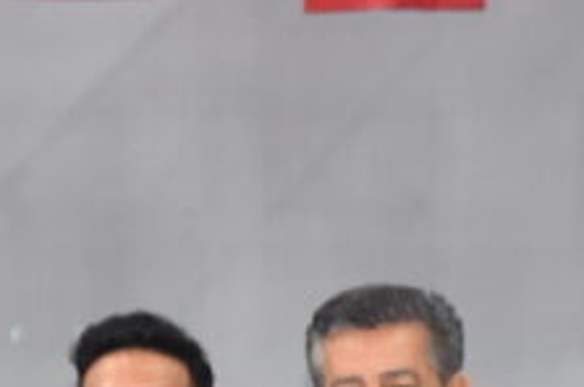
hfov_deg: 7.0
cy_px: 820
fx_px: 4746
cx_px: 52
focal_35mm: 293
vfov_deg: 4.6
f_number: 4.2
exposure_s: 1/60
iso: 450
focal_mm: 34
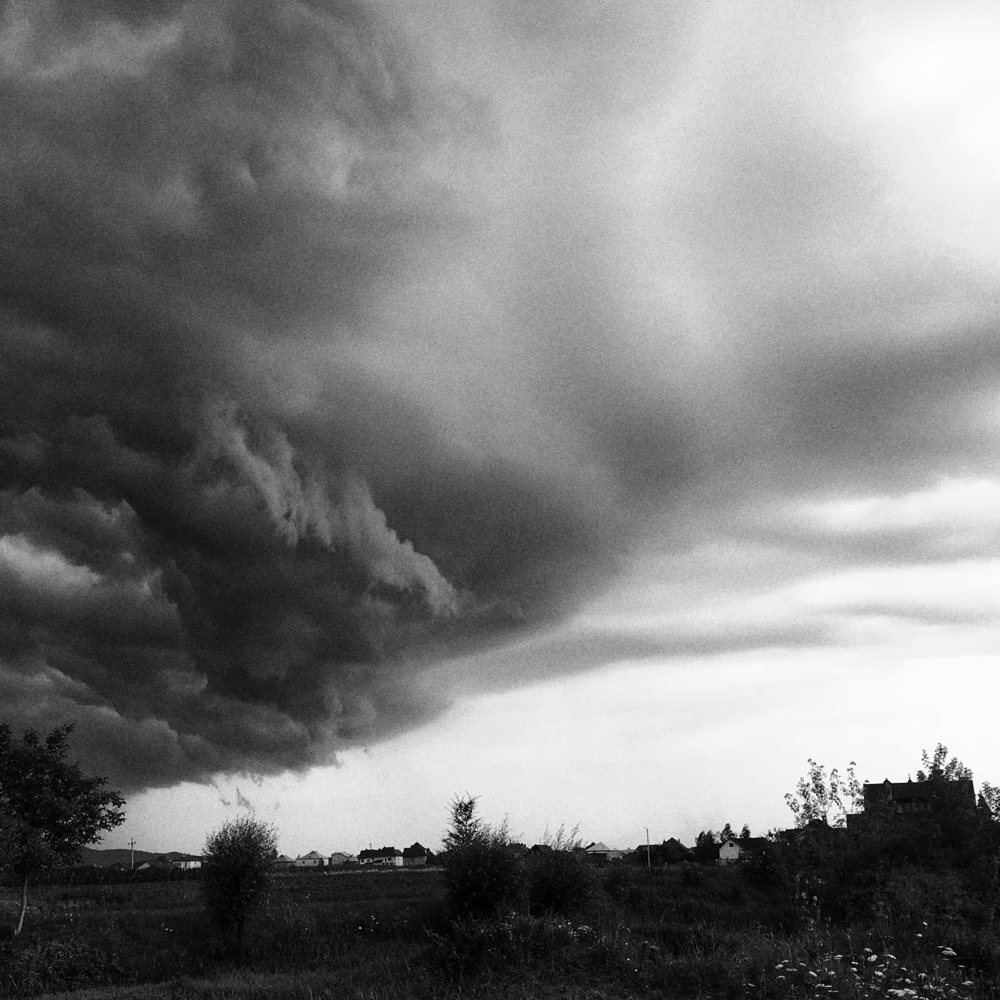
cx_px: 422
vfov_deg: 44.9
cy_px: 516
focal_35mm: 37
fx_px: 1209
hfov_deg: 44.8
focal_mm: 4.15
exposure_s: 1/160
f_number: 2.2
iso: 25
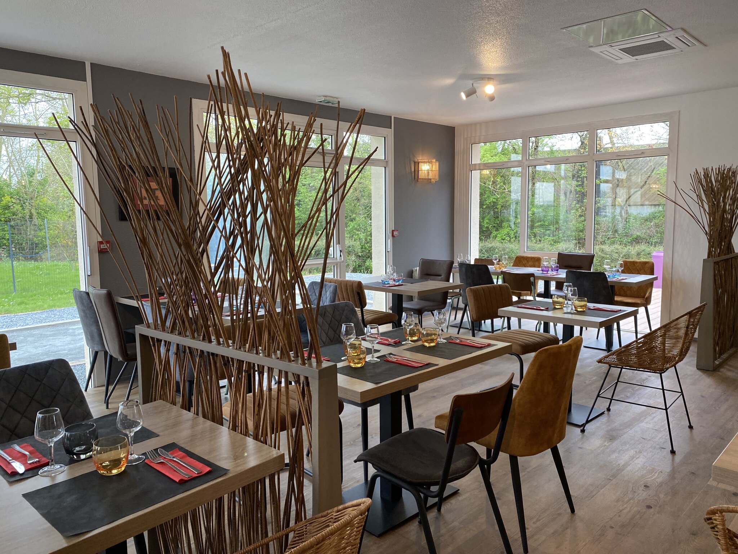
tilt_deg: -5.2
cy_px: 277
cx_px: 369
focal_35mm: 26
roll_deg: +0.9
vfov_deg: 53.1
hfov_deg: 67.3
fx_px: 554
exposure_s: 1/117
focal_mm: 4.25
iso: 125
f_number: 1.8
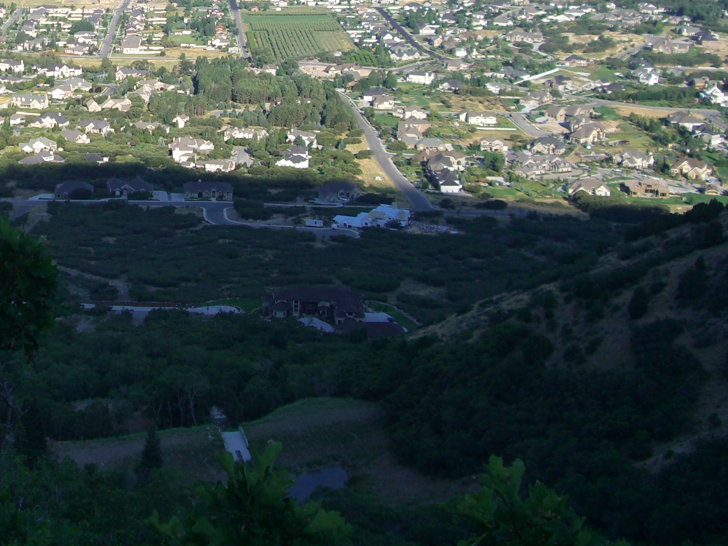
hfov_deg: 24.4
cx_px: 89
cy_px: 20
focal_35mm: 78
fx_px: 1641
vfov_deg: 18.5
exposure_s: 1/160
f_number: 5.6
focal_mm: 7.9
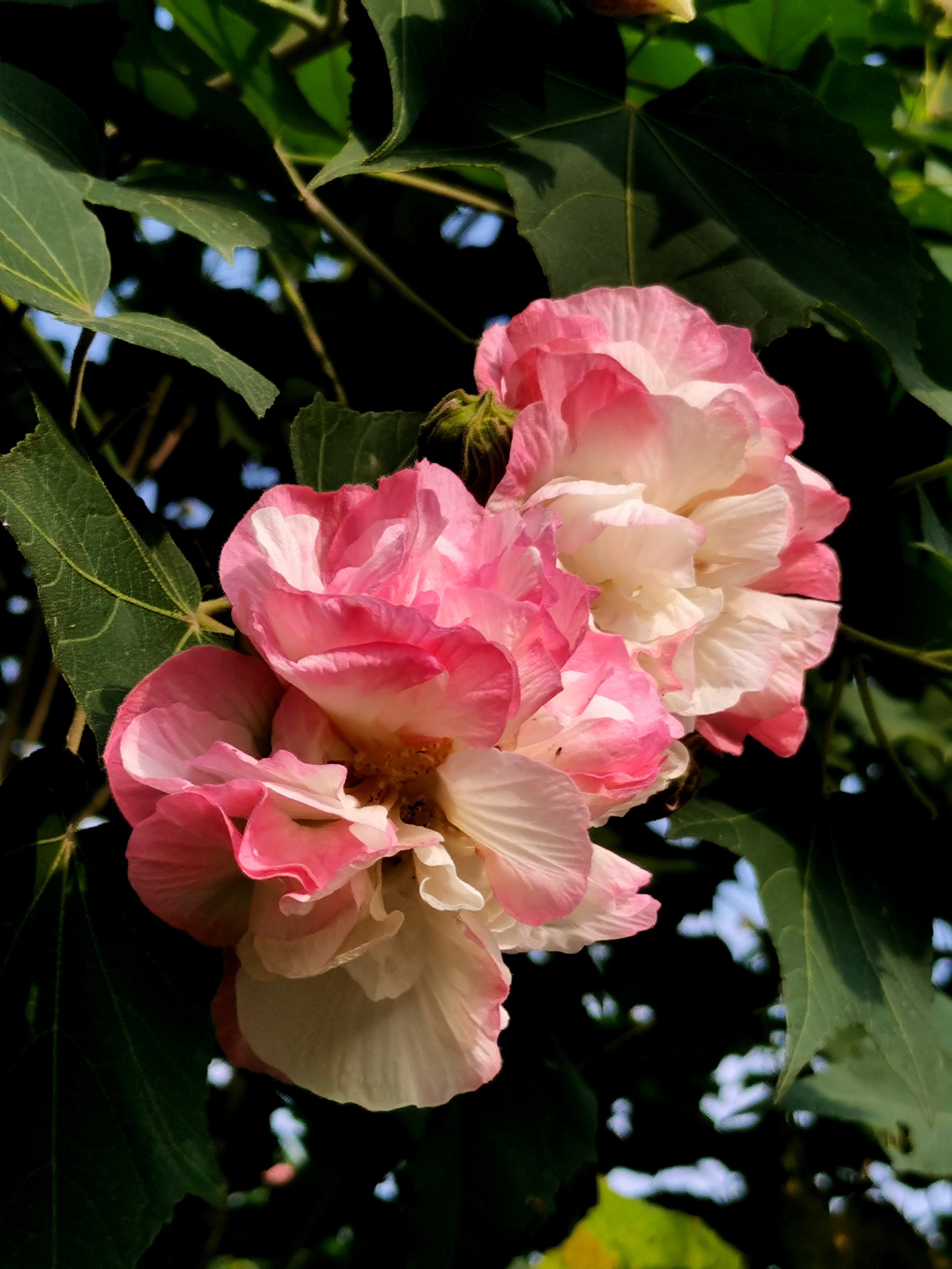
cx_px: 476
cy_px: 634
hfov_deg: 18.7
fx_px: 2897
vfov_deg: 24.7
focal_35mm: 79
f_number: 1.8
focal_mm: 5.58
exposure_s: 1/3636
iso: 50
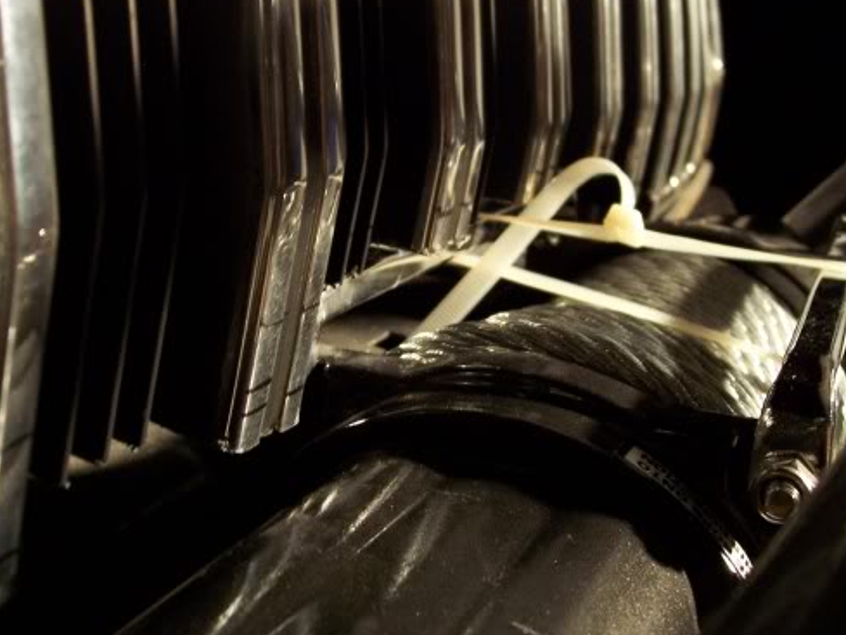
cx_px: 426
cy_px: 228
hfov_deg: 37.5
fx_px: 1247
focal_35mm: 51
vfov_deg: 28.4
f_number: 3.4
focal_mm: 8
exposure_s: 1/8
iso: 200
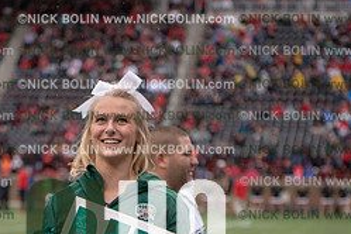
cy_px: 247
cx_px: 125
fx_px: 1589
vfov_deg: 8.4
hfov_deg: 12.6
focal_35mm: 163
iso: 250
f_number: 2.8
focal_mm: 70
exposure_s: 1/1000
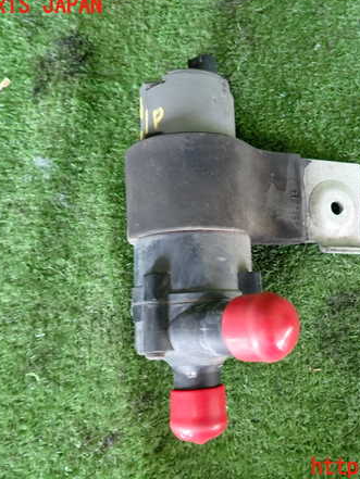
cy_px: 237
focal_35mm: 34
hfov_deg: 41.4
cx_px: 231
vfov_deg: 53.9
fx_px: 471
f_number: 2
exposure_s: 1/40
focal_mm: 4.5
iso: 200
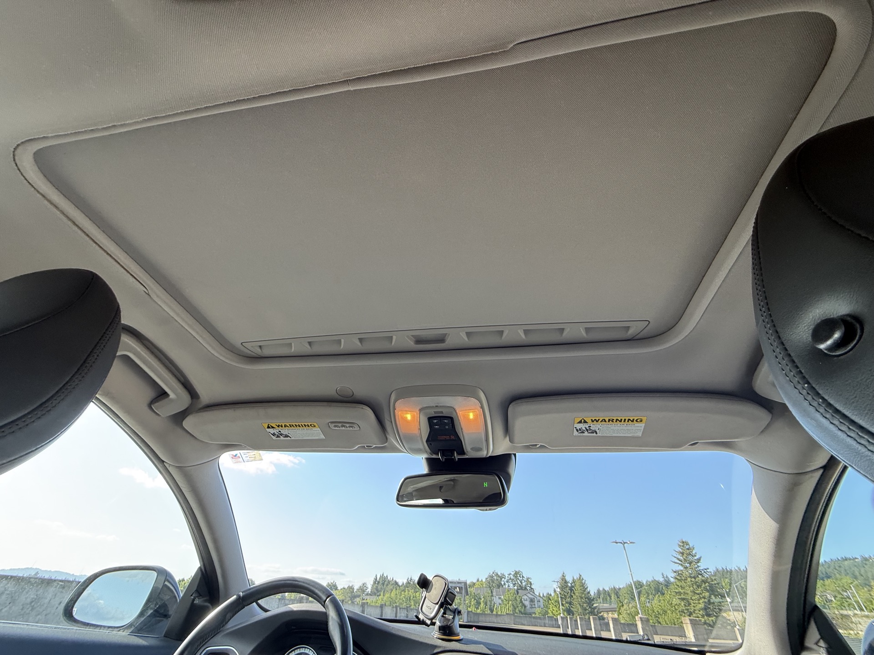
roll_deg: -5.3
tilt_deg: +41.2
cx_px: 437
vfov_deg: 85.7
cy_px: 328
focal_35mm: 14
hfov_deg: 102.1
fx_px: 353
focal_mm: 2.22
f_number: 2.2
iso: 80
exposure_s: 1/99
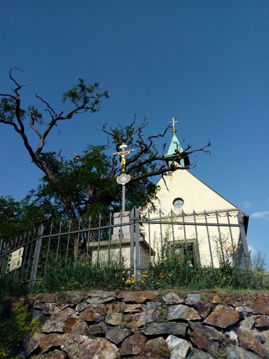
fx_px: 280
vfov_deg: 65.3
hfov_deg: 51.4
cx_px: 134
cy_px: 180
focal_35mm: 27
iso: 121
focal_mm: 3.5
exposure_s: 1/2849
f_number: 2
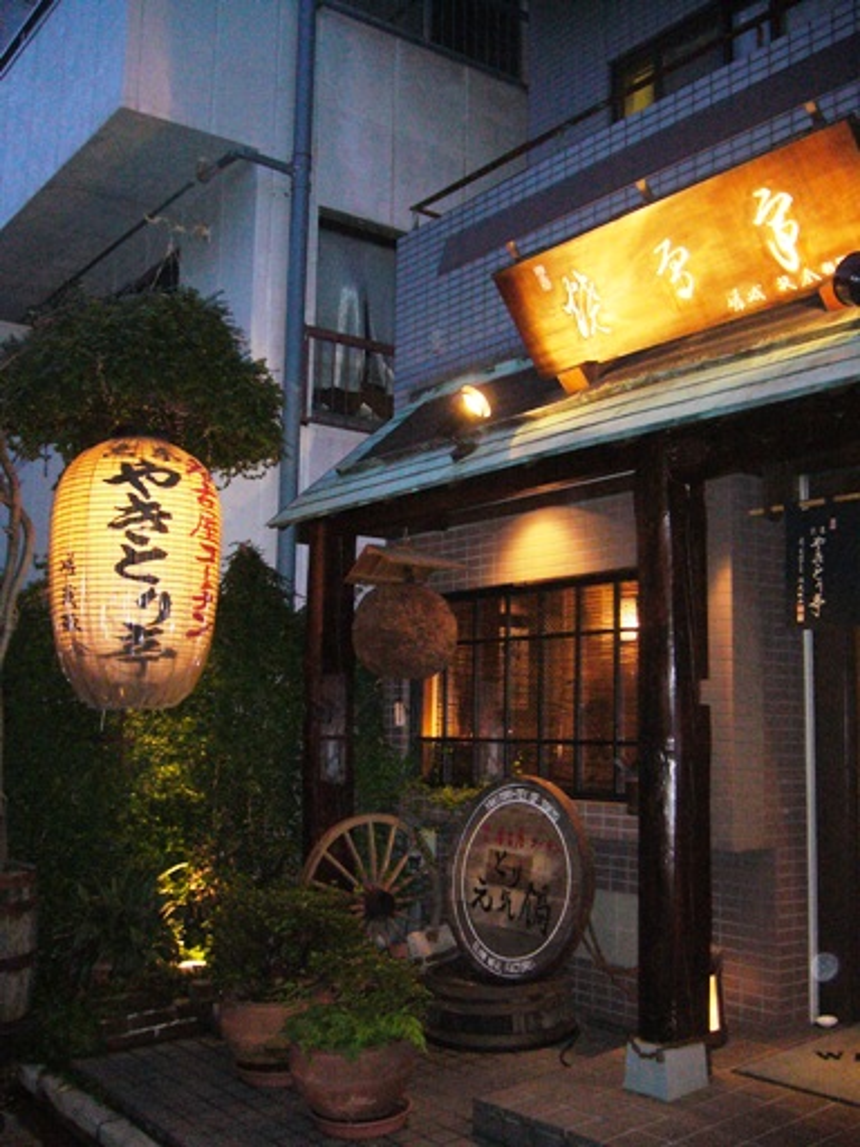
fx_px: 1159
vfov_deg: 52.6
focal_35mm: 35
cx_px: 430
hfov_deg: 40.7
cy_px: 574
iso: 400
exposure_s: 1/60
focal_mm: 5.8
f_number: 2.8
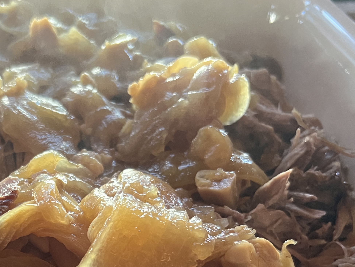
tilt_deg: -43.3
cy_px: 263
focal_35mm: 54
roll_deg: +3.5
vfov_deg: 25.7
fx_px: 554
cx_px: 58
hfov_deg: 34.2
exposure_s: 1/60
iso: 500
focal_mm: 5.7
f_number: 1.5
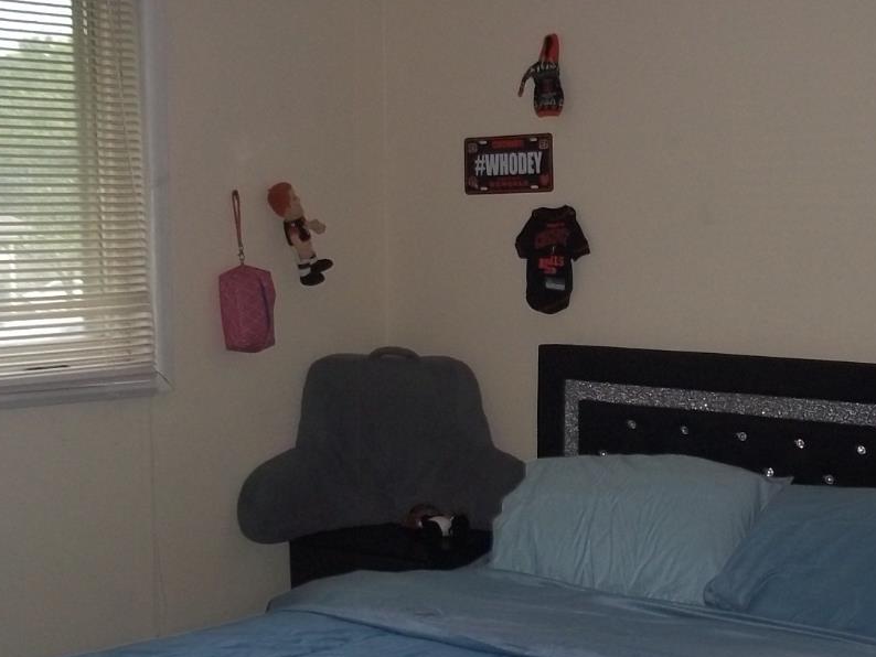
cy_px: 382
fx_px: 1721
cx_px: 589
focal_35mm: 68
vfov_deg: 21.6
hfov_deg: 28.4
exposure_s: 1/30
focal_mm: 6.5
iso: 160
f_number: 3.1
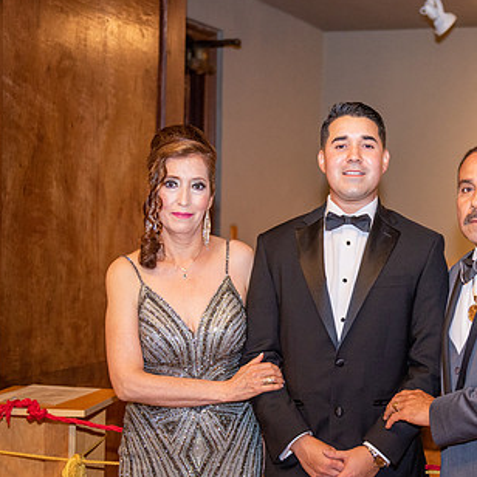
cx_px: 393
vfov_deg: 24.0
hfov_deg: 23.6
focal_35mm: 72
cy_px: 253
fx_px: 1122
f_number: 2.8
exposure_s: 1/250
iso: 800
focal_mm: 42
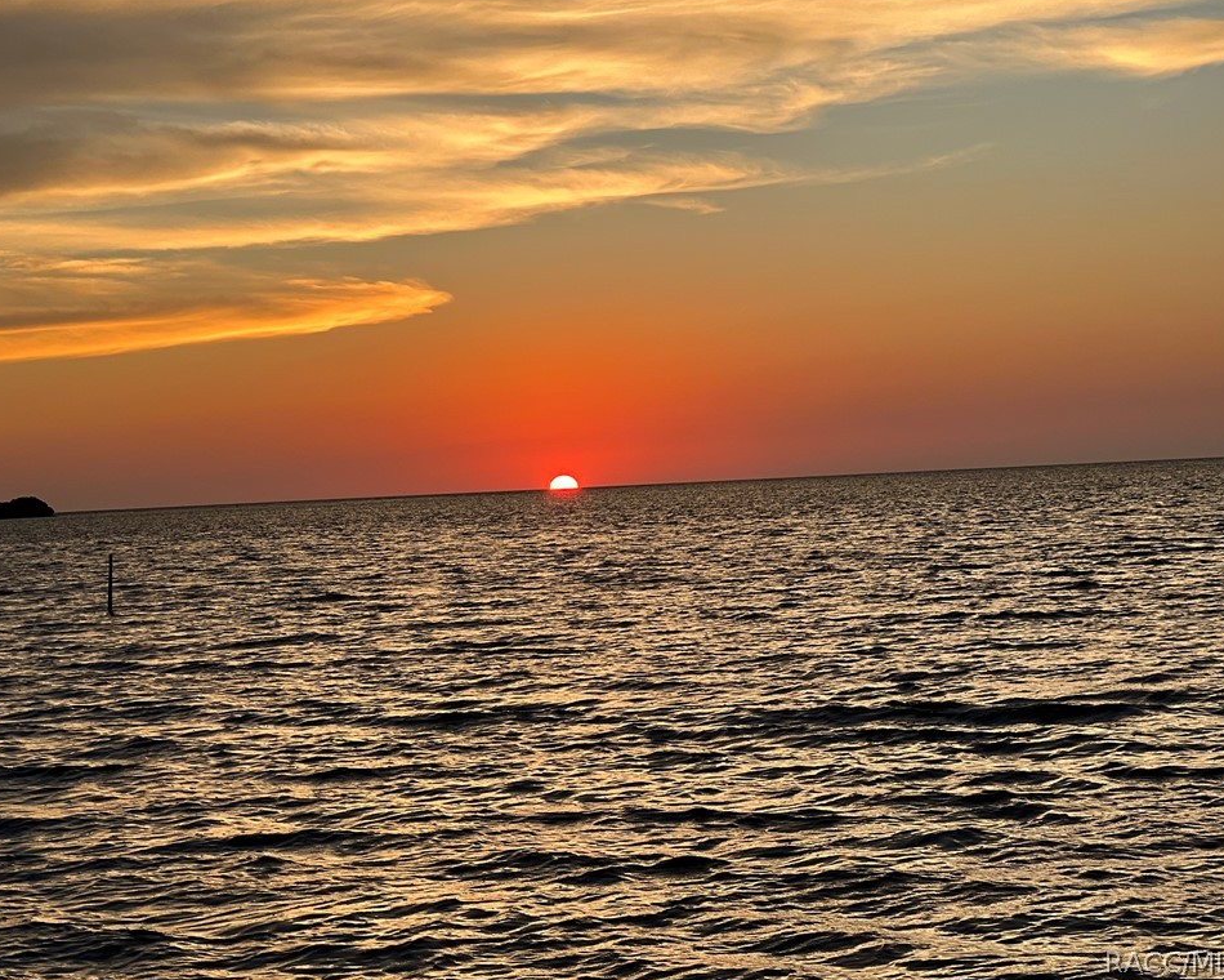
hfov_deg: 23.6
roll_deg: +2.6
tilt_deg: +0.2
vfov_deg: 18.9
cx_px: 624
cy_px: 489
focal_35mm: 81
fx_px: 2934
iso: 25
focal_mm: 9
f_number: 2.8
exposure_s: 1/230
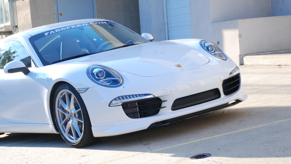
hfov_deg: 20.3
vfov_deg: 11.5
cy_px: 92
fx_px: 810
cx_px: 115
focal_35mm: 105
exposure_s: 1/100
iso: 100
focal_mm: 50
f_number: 5
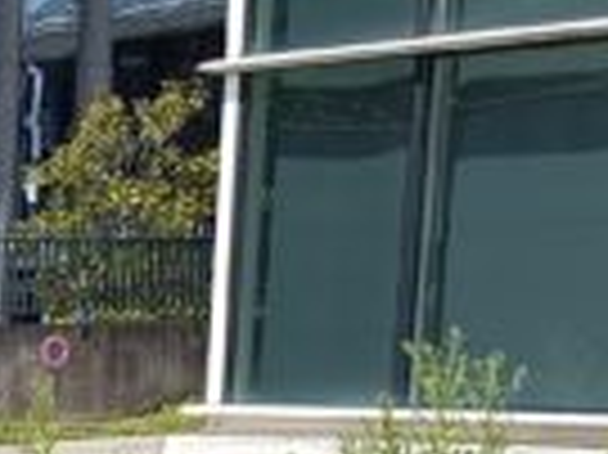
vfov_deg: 10.1
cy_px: 859
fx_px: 2404
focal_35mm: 137
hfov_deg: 12.9
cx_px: -540
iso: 50
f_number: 1.7
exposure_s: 1/363
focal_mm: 5.27
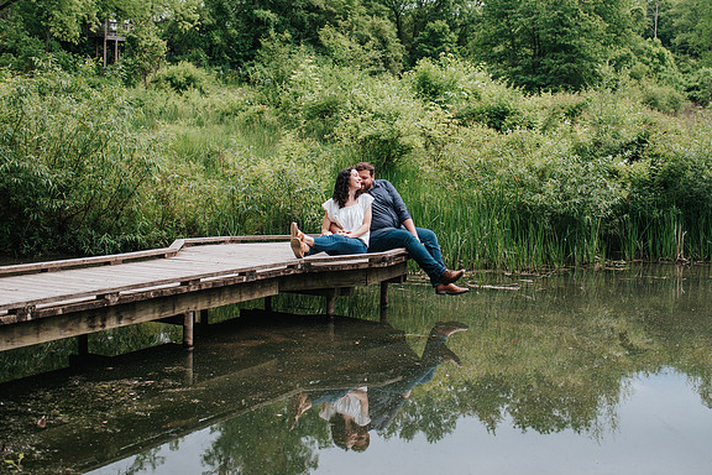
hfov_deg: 41.8
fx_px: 929
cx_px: 402
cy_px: 181
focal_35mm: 47
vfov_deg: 28.6
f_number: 3.2
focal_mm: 35
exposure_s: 1/640
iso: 125
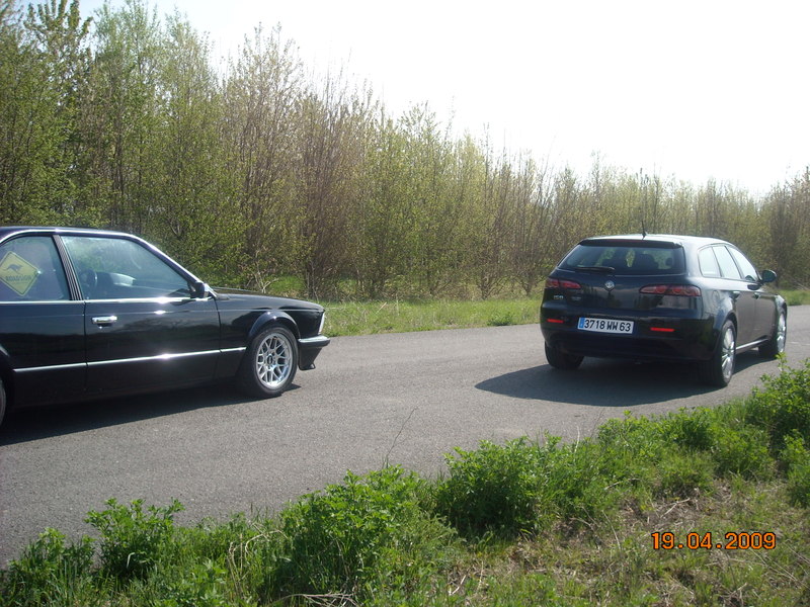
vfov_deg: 40.7
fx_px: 819
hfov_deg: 52.6
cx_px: 405
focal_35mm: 35
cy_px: 304
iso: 64
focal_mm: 5.7
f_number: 5.6
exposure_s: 1/176
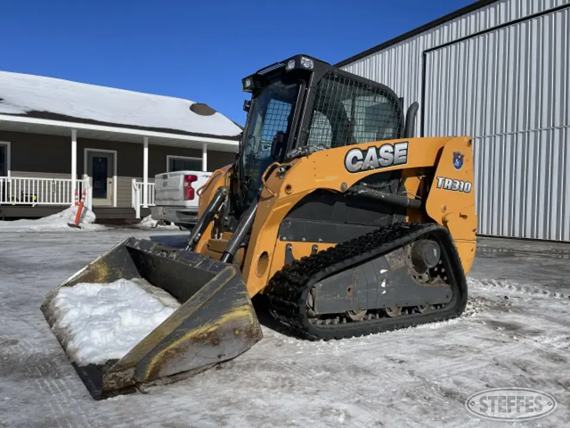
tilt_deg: -0.5
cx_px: 285
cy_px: 214
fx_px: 428
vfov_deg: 53.1
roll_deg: -1.4
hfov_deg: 67.3
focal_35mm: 26
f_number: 1.6
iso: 32
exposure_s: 1/7407
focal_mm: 5.1
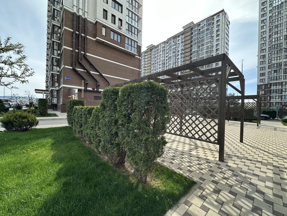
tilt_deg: -1.2
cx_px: 144
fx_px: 116
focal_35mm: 14
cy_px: 108
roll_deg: -2.2
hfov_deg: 102.1
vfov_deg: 85.7
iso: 40
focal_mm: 2.22
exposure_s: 1/545
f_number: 2.2
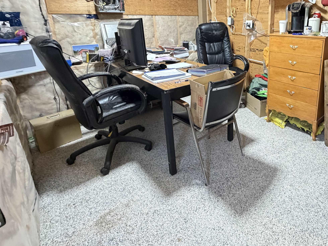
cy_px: 76
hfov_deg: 72.9
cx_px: 231
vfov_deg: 59.2
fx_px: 208
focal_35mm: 22
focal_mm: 2.22
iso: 500
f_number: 2.2
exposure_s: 1/60
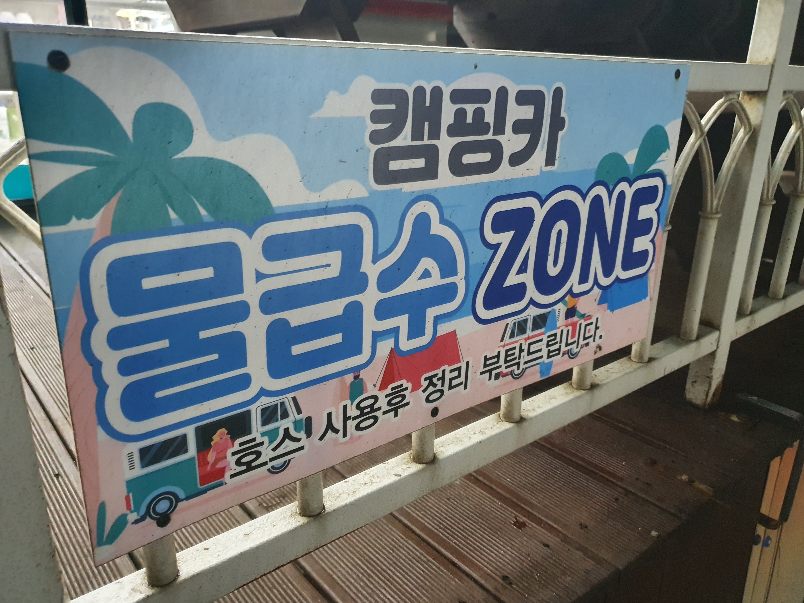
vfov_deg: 53.1
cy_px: 302
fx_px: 604
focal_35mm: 26
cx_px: 402
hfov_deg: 67.3
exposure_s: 1/40
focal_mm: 4.32
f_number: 1.5
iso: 500
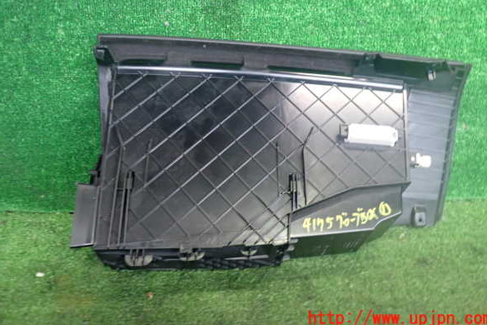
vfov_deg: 41.0
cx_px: 246
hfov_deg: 58.7
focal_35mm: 32
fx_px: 433
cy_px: 142
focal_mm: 5.4
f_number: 2.3
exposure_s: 1/30
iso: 320
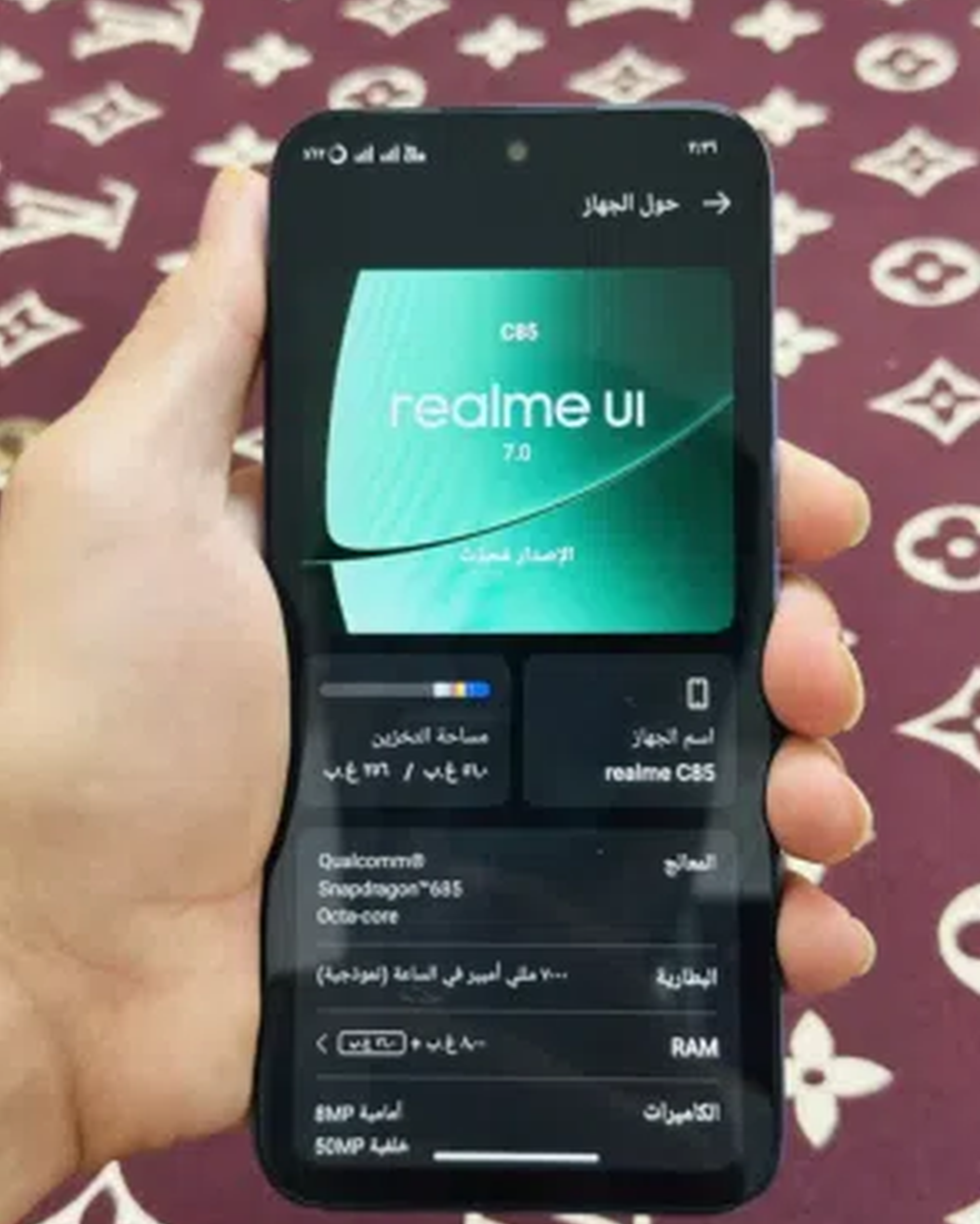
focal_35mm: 51
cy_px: 627
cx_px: 497
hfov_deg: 29.7
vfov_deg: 36.6
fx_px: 1847
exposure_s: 1/33
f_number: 1.78
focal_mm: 6.86
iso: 320
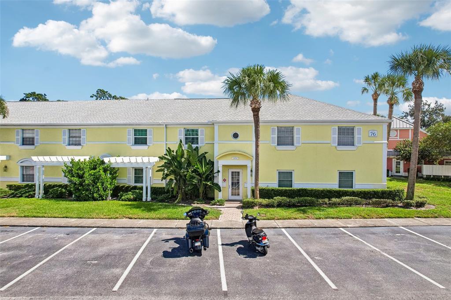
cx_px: 226
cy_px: 150
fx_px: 276
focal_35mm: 22
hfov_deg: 78.6
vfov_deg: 57.2
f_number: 2.8
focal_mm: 8.4
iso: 410
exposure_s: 1/5000
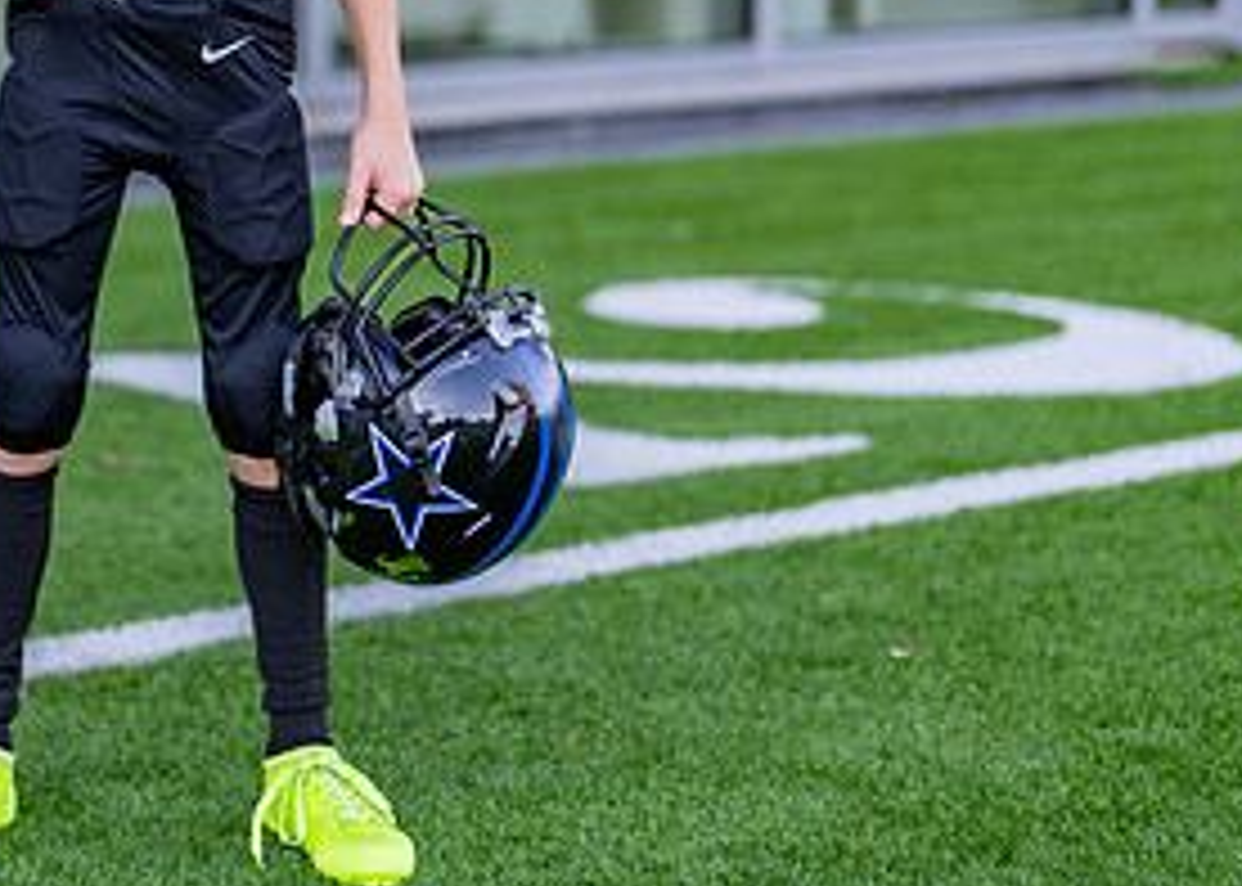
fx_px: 4302
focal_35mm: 122
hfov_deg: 16.3
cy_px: -81
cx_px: 216
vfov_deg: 11.6
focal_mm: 50
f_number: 1.2
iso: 100
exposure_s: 1/400
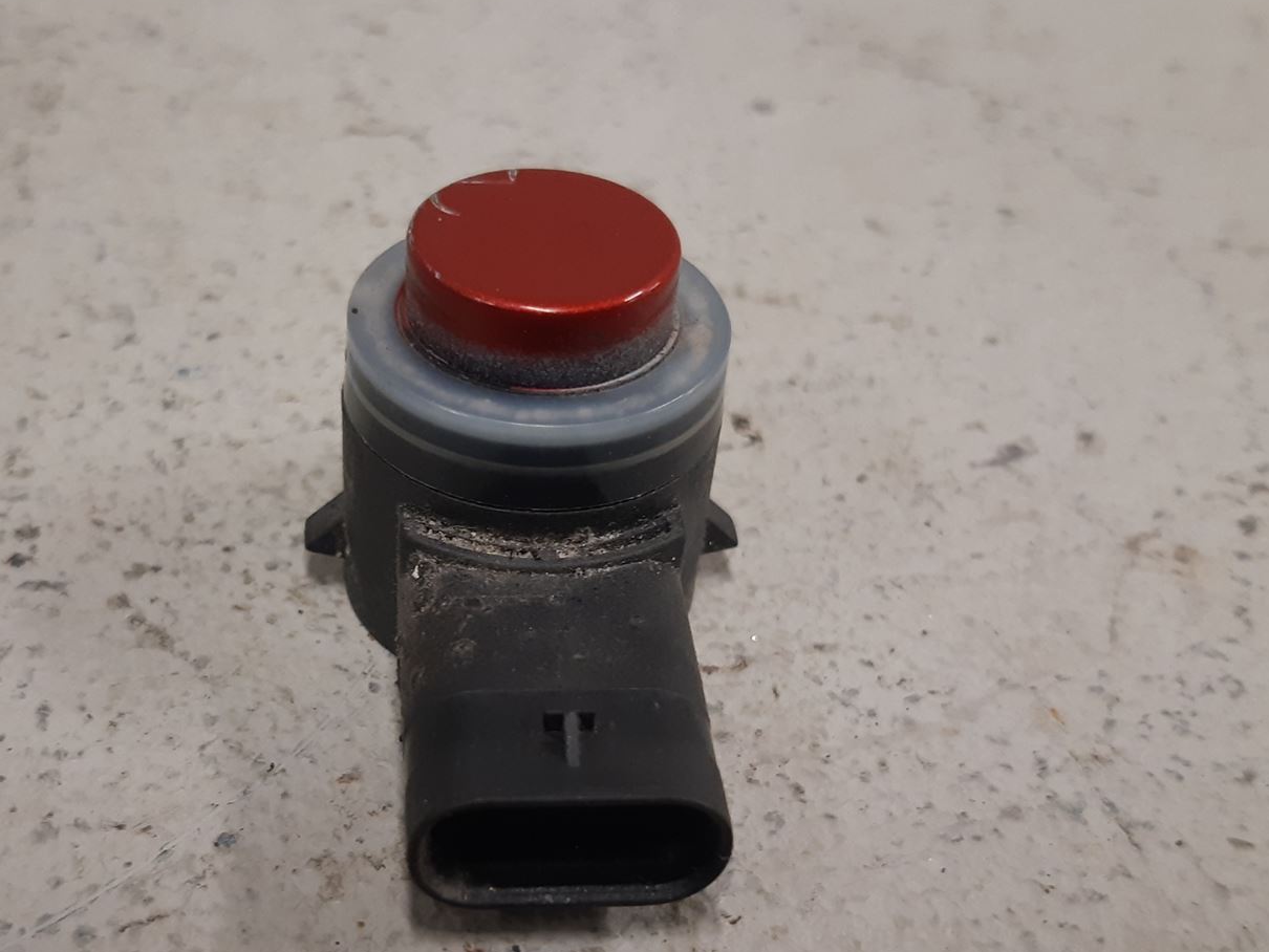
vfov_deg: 32.8
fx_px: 1613
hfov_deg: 42.7
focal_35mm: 44
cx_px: 503
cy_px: 556
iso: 125
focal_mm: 3.93
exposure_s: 1/50
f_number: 1.7
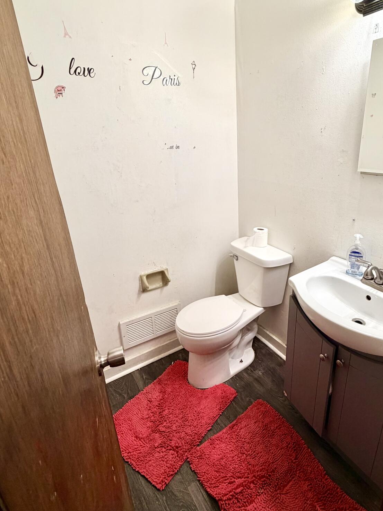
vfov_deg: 84.6
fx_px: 280
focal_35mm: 19
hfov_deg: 67.2
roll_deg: +0.9
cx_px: 249
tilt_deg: -19.4
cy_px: 241
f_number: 2.2
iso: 160
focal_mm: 2.22
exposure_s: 1/120
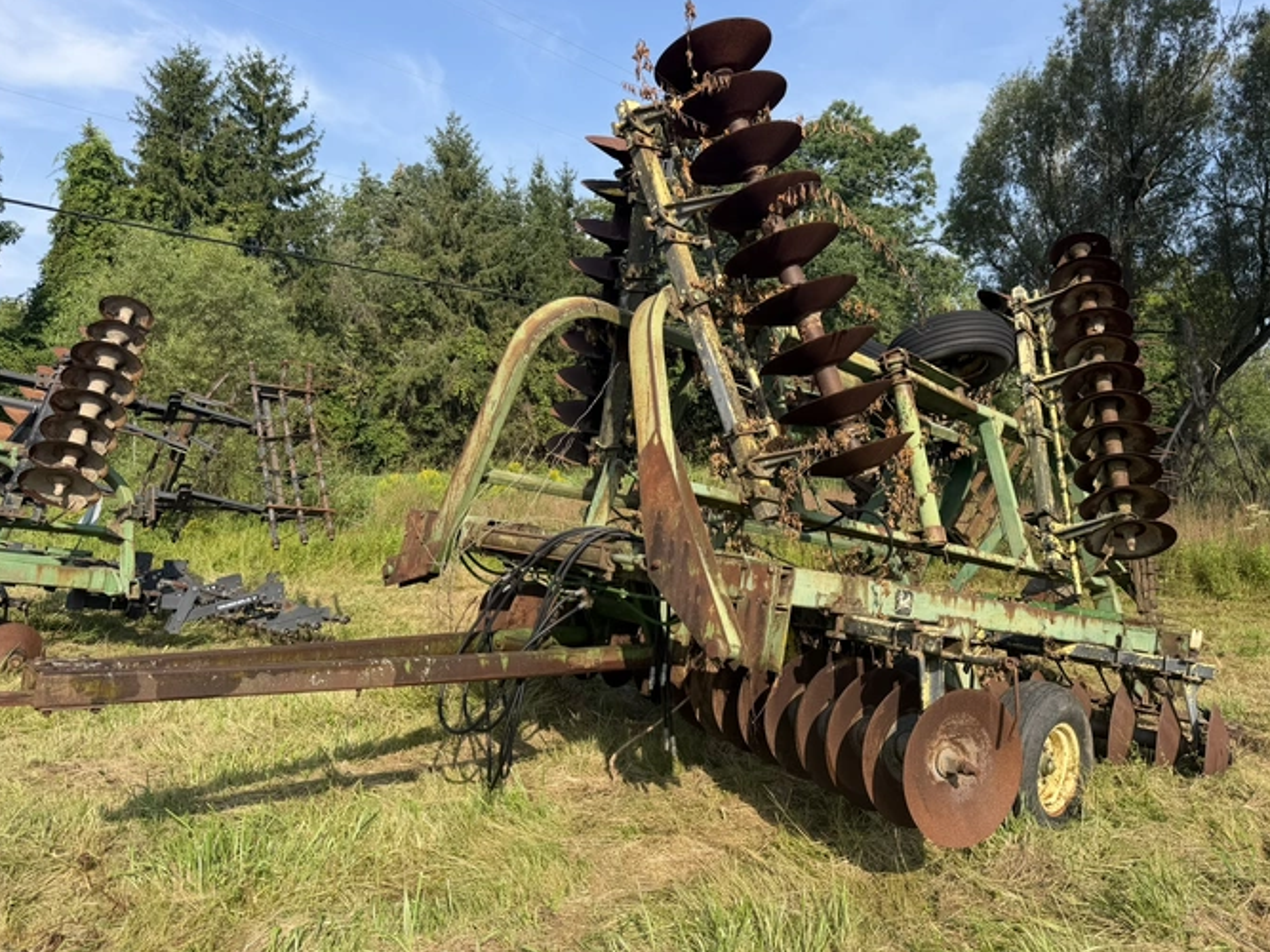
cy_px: 439
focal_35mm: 27
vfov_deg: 51.3
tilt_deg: +0.8
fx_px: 990
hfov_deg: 65.2
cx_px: 689
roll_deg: +1.3
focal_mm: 6.76
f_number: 1.78
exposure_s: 1/2299
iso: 80
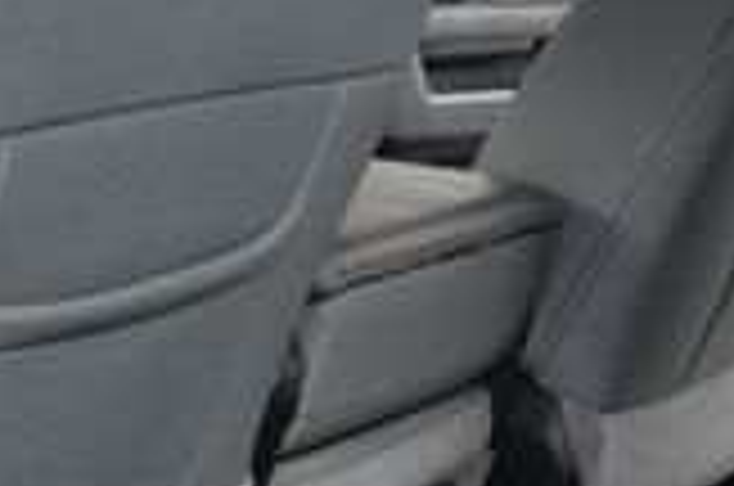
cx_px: 347
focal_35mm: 118
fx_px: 2401
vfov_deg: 11.5
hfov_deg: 17.4
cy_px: 148
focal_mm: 20
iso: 100
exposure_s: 1/160
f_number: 4
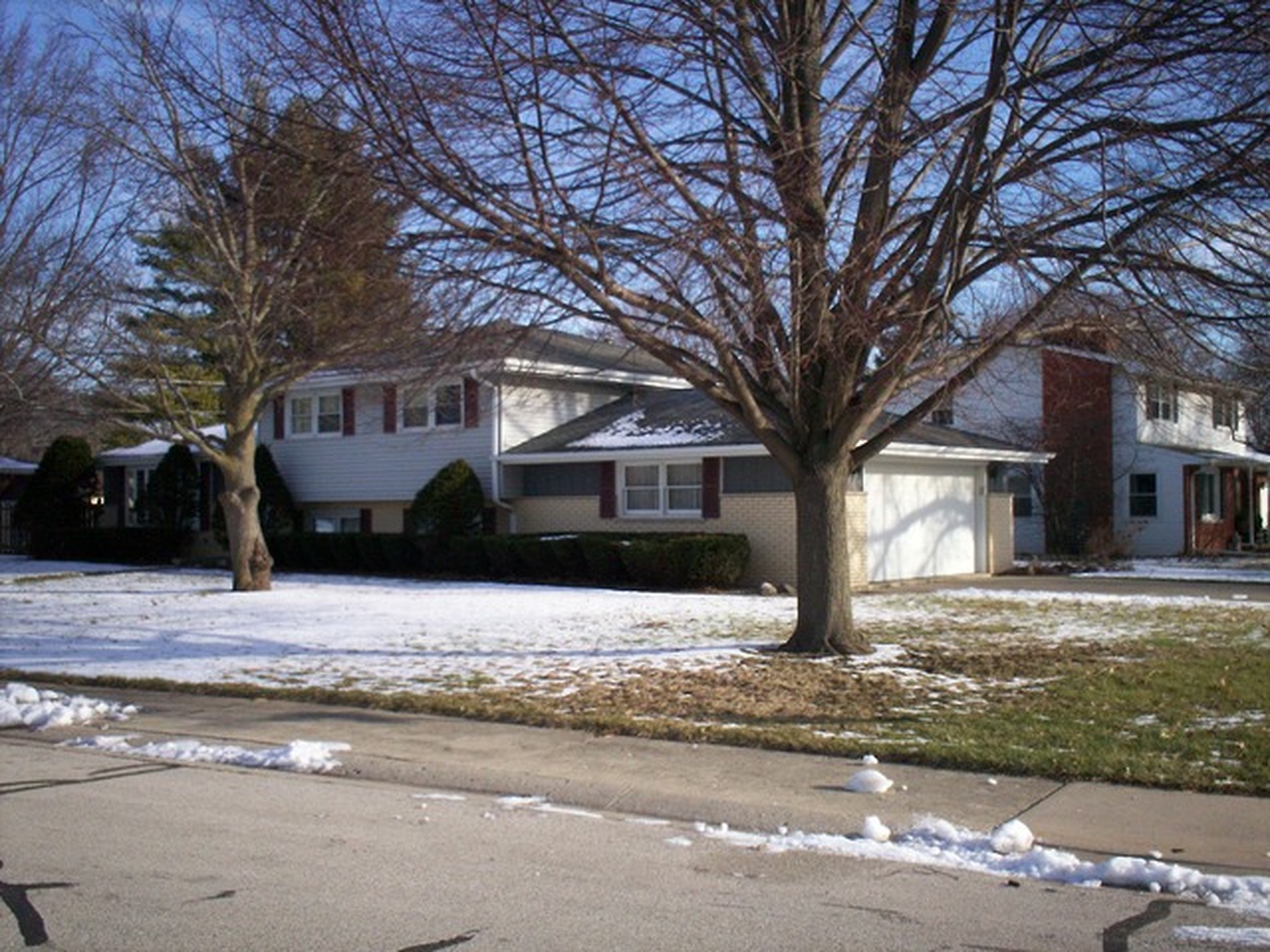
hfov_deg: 51.4
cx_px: 635
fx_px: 1321
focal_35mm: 36
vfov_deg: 39.7
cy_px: 476
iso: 100
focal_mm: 6
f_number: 4.5
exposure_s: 1/543
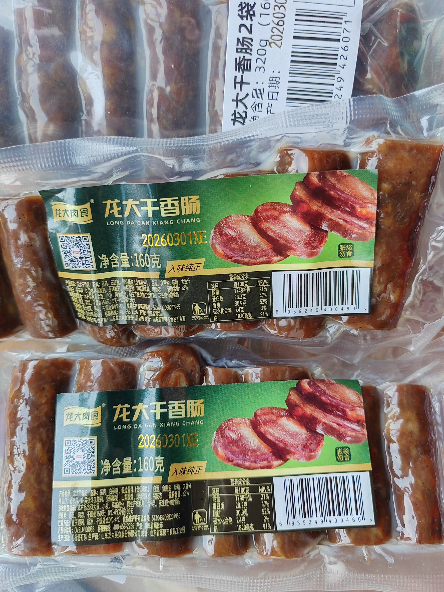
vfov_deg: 65.3
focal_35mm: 27
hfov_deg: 51.4
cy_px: 296
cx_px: 222
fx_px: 462
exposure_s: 1/100
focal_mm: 5.52
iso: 50
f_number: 1.9
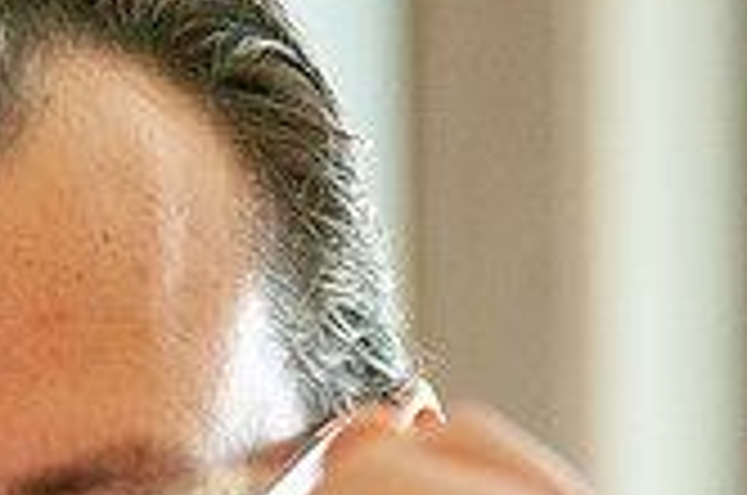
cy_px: 662
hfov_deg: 5.6
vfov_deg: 3.7
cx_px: -45
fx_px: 7601
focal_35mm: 367
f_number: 4
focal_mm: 105
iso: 2000
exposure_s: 1/250
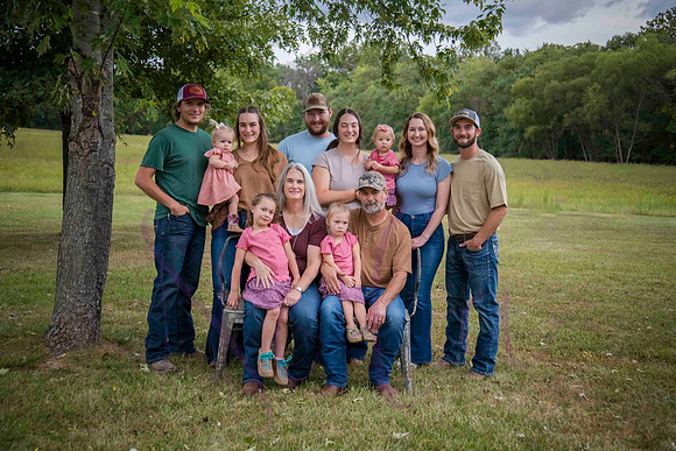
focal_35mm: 50
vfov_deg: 27.0
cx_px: 338
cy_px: 226
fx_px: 939
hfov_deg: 39.6
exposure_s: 1/640
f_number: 4.2
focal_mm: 50
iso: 400
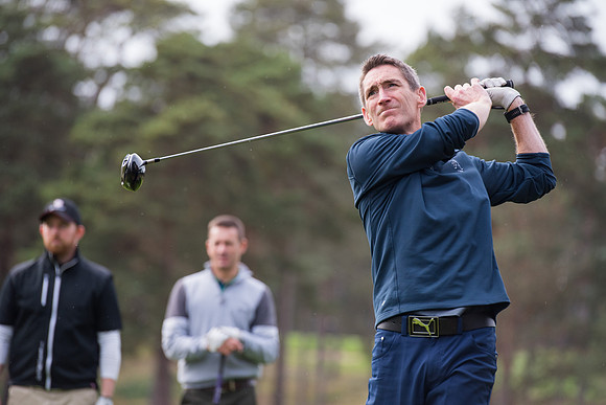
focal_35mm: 200
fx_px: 3367
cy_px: 202
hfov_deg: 10.3
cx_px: 303
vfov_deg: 6.9
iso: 1000
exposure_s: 1/1250
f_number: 4
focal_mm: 200
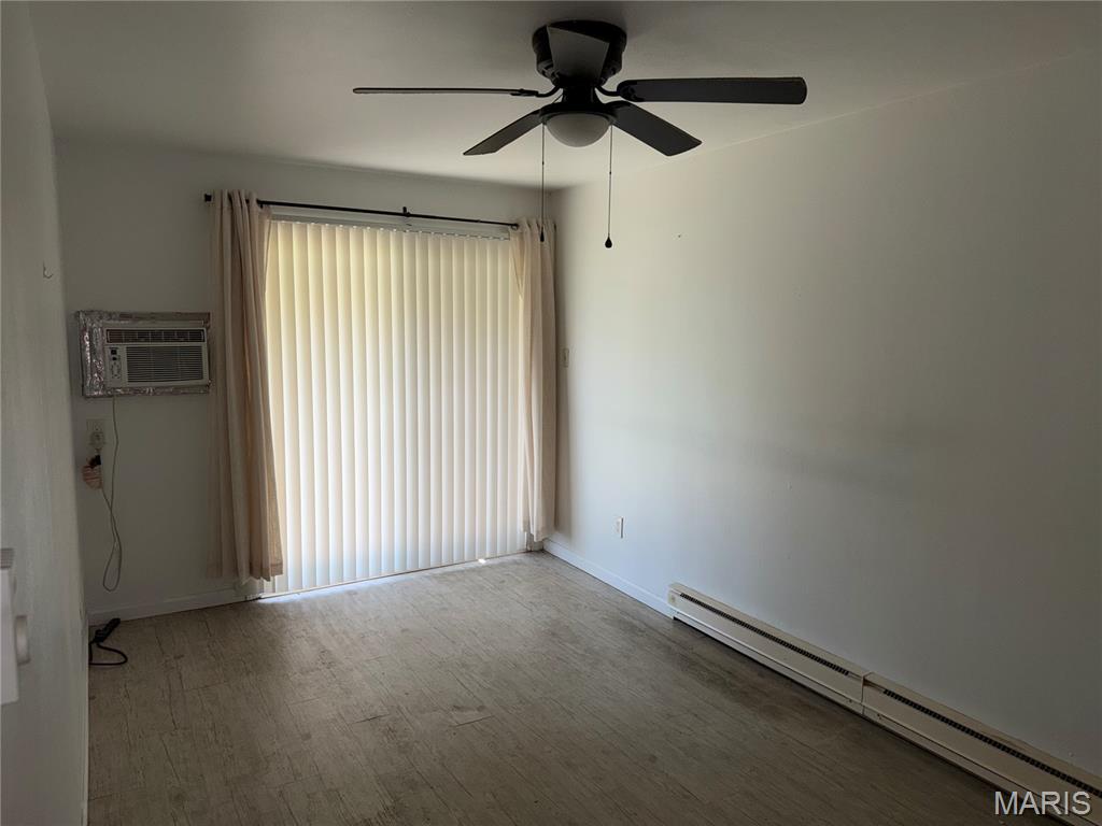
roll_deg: +0.0
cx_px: 551
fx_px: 764
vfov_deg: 56.8
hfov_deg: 71.6
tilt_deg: -6.9
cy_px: 413
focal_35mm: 24
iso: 50
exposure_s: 1/215
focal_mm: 6.76
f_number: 1.78
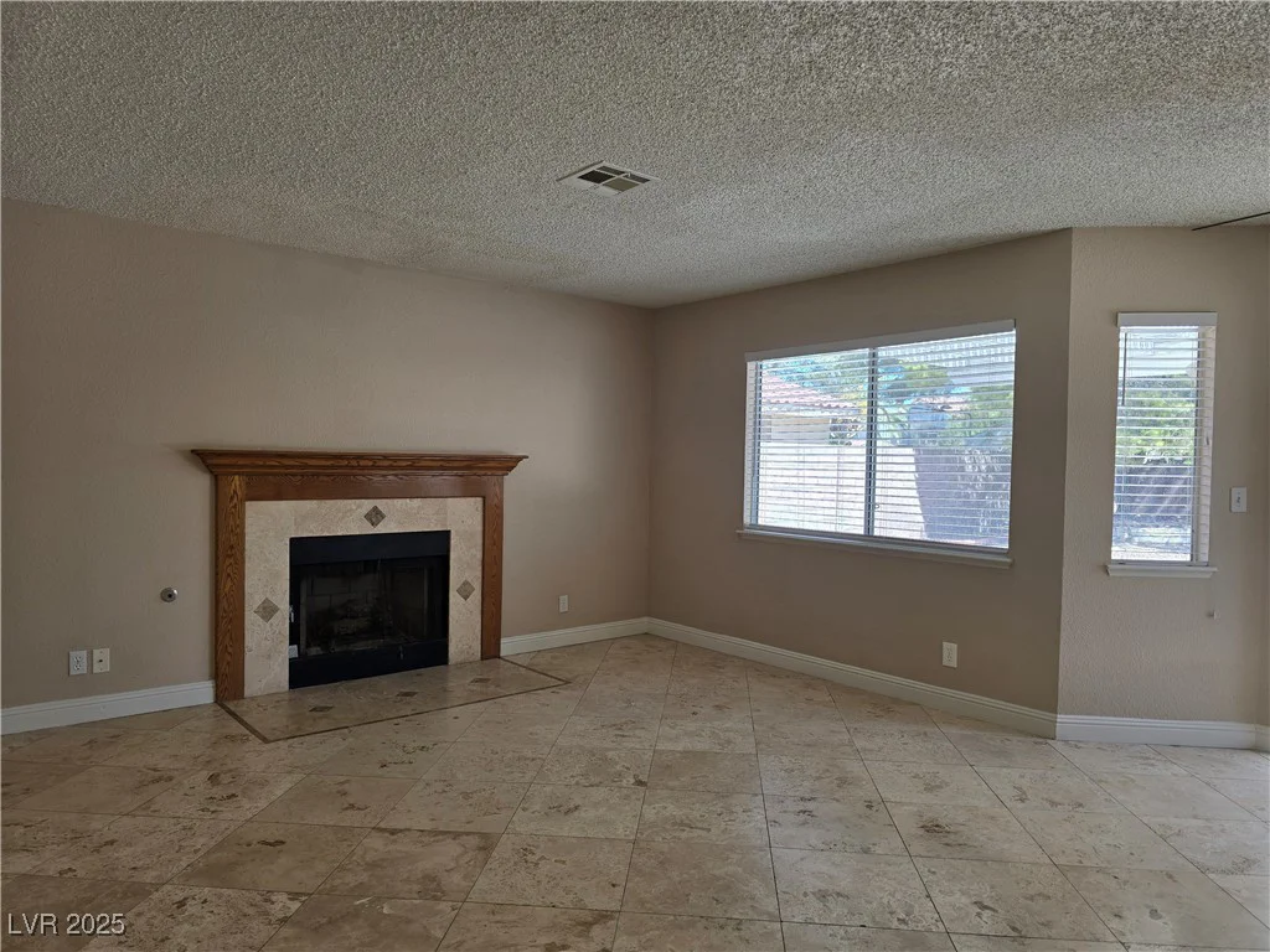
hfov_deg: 73.9
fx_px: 844
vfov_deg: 58.9
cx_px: 635
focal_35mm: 23
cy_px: 476
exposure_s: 1/180
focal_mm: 6.3
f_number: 1.7
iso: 32
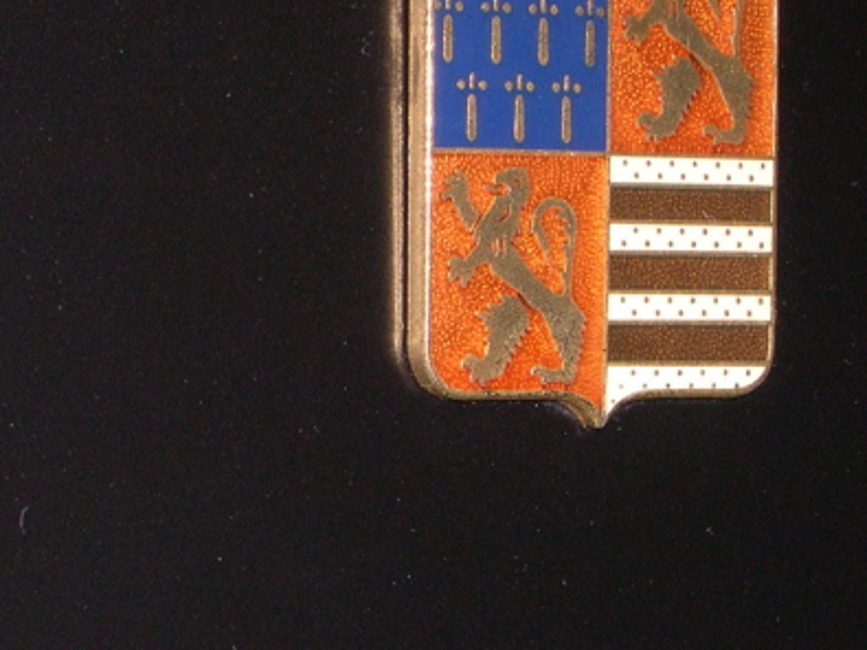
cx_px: 180
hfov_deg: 8.6
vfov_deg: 6.4
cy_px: 277
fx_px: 5784
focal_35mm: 231
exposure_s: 1/60
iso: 266
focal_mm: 24
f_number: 13.4
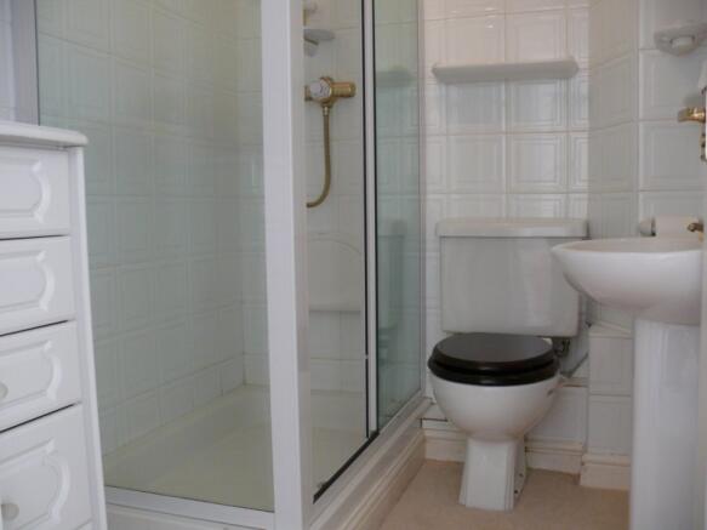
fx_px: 715
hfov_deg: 52.6
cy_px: 265
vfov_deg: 40.7
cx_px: 354
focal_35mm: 35
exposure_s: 1/15
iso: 200
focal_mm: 7.4
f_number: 2.8
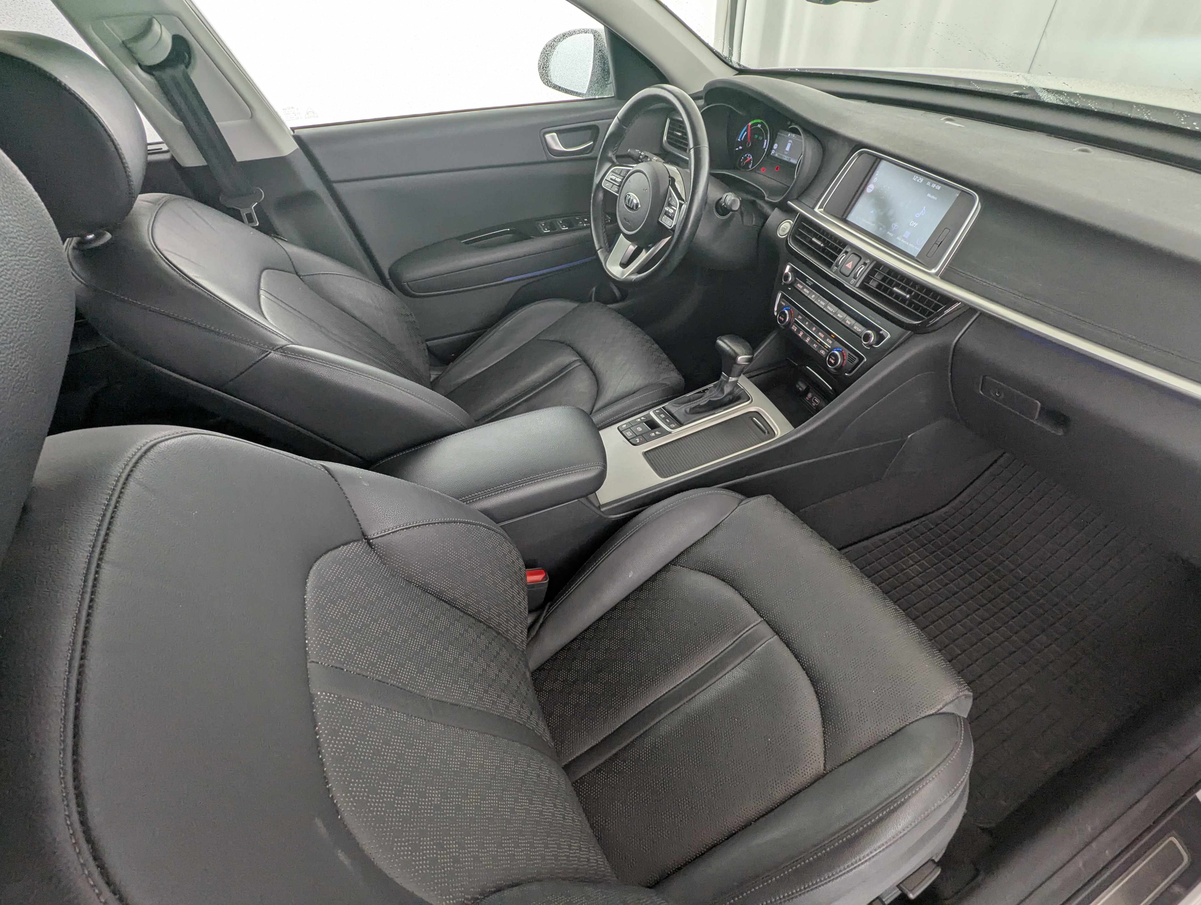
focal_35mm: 16
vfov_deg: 78.2
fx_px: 556
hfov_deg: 94.4
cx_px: 600
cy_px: 452
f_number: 2.2
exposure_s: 1/44.4
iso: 68
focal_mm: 2.35
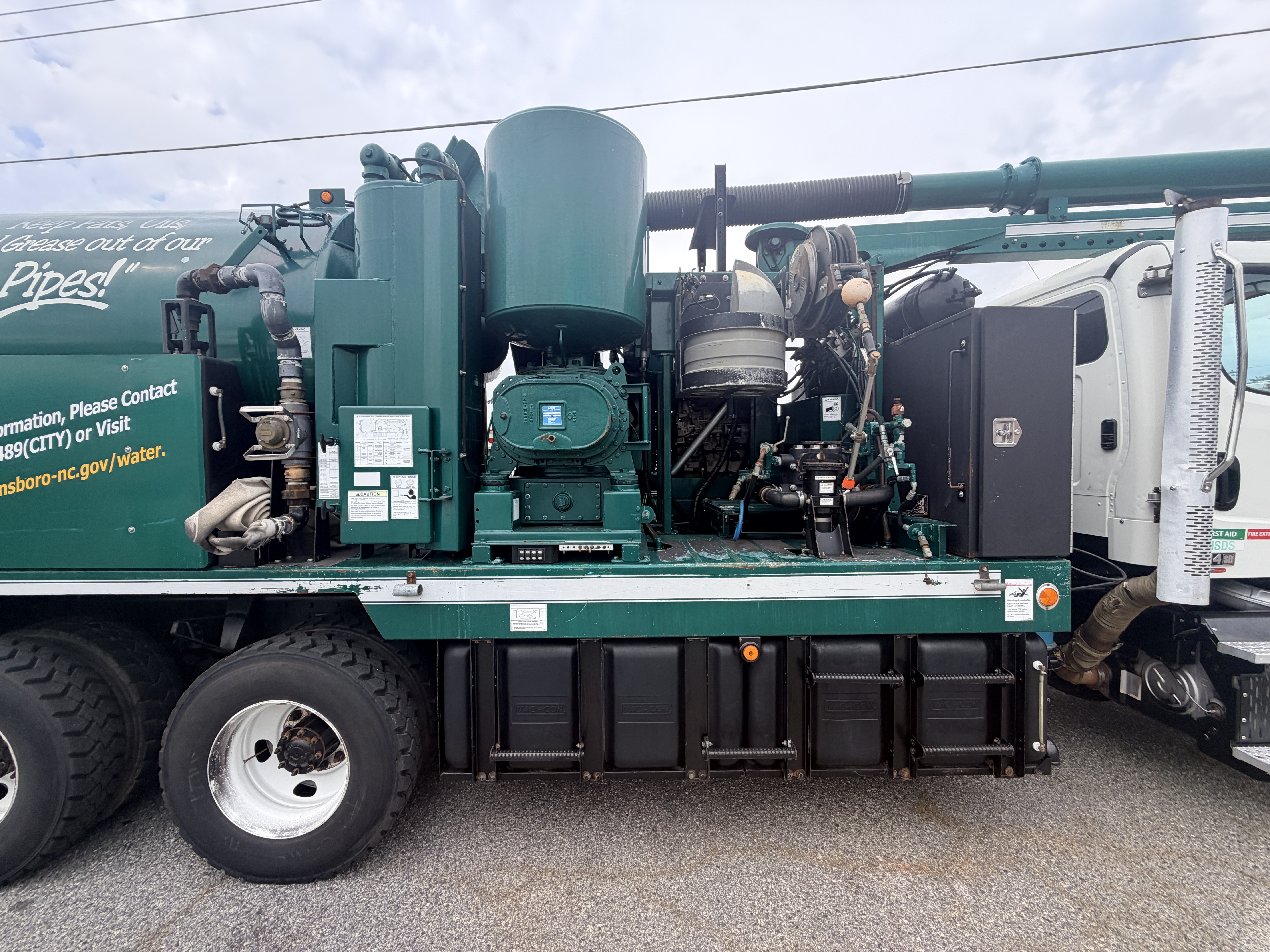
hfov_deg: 102.1
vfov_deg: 85.7
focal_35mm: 14
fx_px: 514
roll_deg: +2.4
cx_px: 635
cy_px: 476
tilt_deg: -0.6
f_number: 2.2
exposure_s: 1/631
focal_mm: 2.22
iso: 40
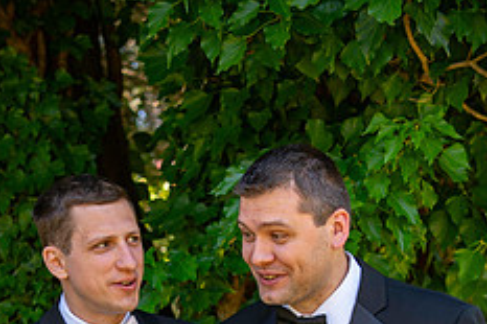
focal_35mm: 112
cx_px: 192
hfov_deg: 18.3
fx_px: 1514
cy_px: 397
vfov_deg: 11.9
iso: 100
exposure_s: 1/125
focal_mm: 45
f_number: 2.8
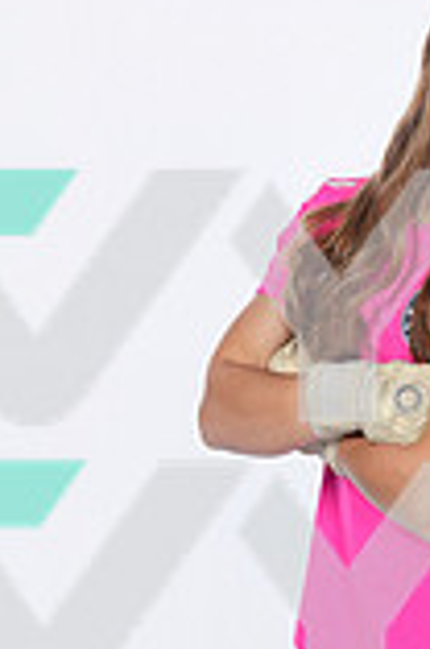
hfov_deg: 12.0
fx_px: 2015
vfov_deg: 18.0
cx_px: 447
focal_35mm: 112
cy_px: 591
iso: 800
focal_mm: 39
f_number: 8
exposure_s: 1/250
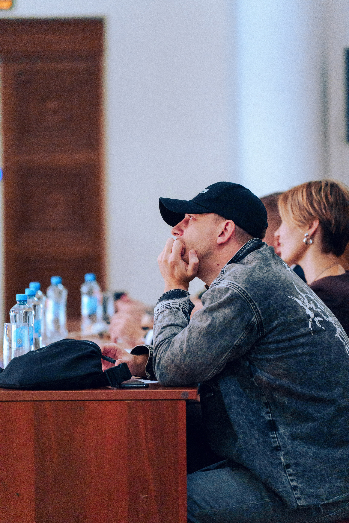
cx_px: 174
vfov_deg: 13.7
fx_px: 2181
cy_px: 262
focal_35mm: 150
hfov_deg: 9.1
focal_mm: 150
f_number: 2.8
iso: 6400
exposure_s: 1/250
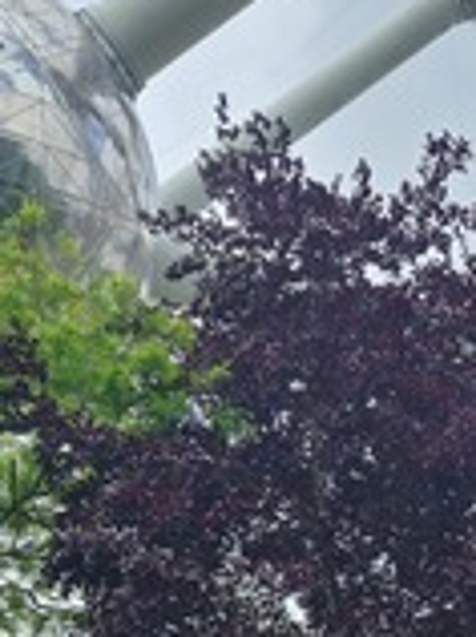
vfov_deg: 24.0
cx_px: 458
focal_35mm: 73
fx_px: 1342
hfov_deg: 19.6
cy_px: 790
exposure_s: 1/950
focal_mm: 5.4
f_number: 1.8
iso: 50
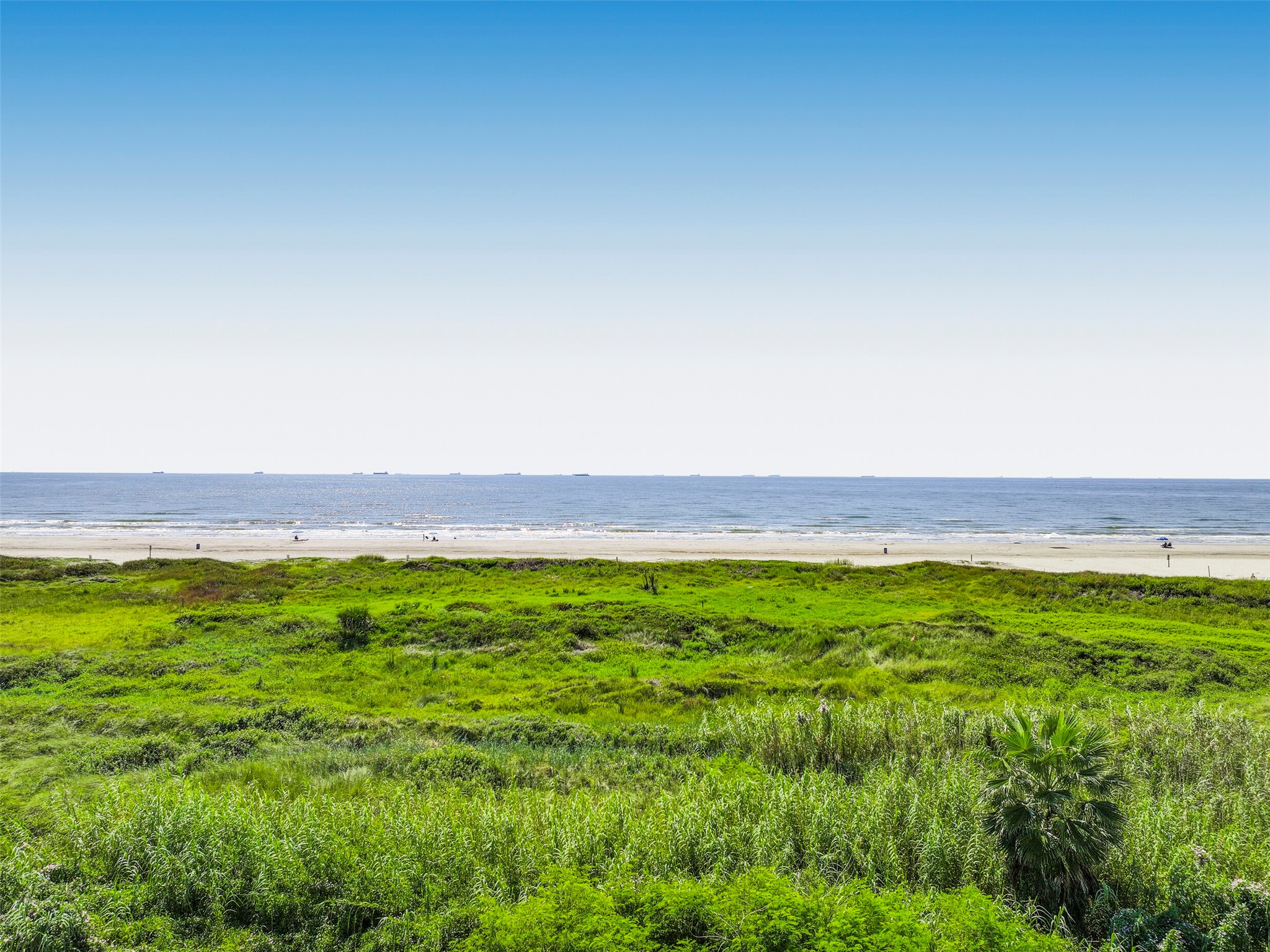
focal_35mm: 24
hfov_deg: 71.6
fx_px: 880
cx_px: 635
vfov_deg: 56.8
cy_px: 476
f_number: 4
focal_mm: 12.29
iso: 100
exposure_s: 1/2000
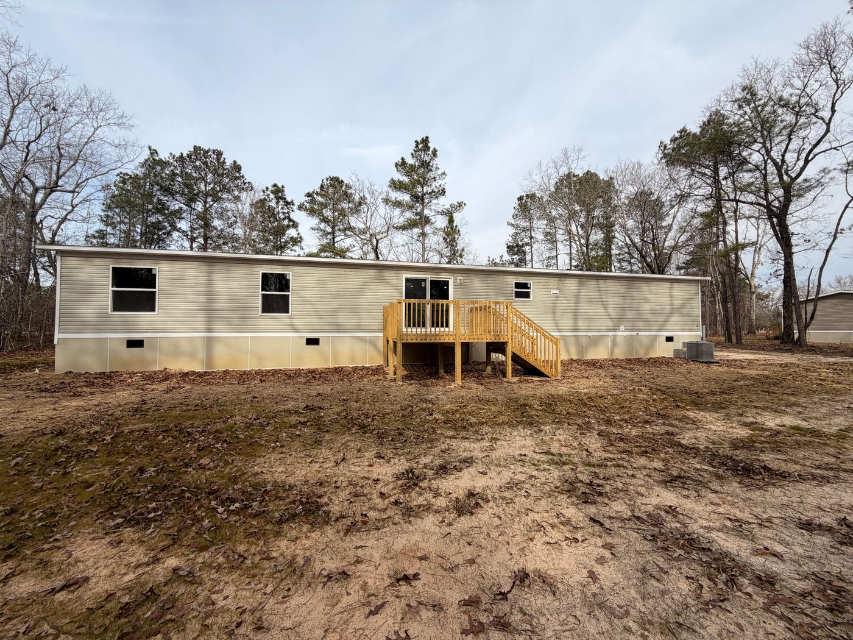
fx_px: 345
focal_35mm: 14
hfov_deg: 102.1
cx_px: 426
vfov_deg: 85.7
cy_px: 320
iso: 25
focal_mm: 2.22
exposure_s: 1/770
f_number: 2.2
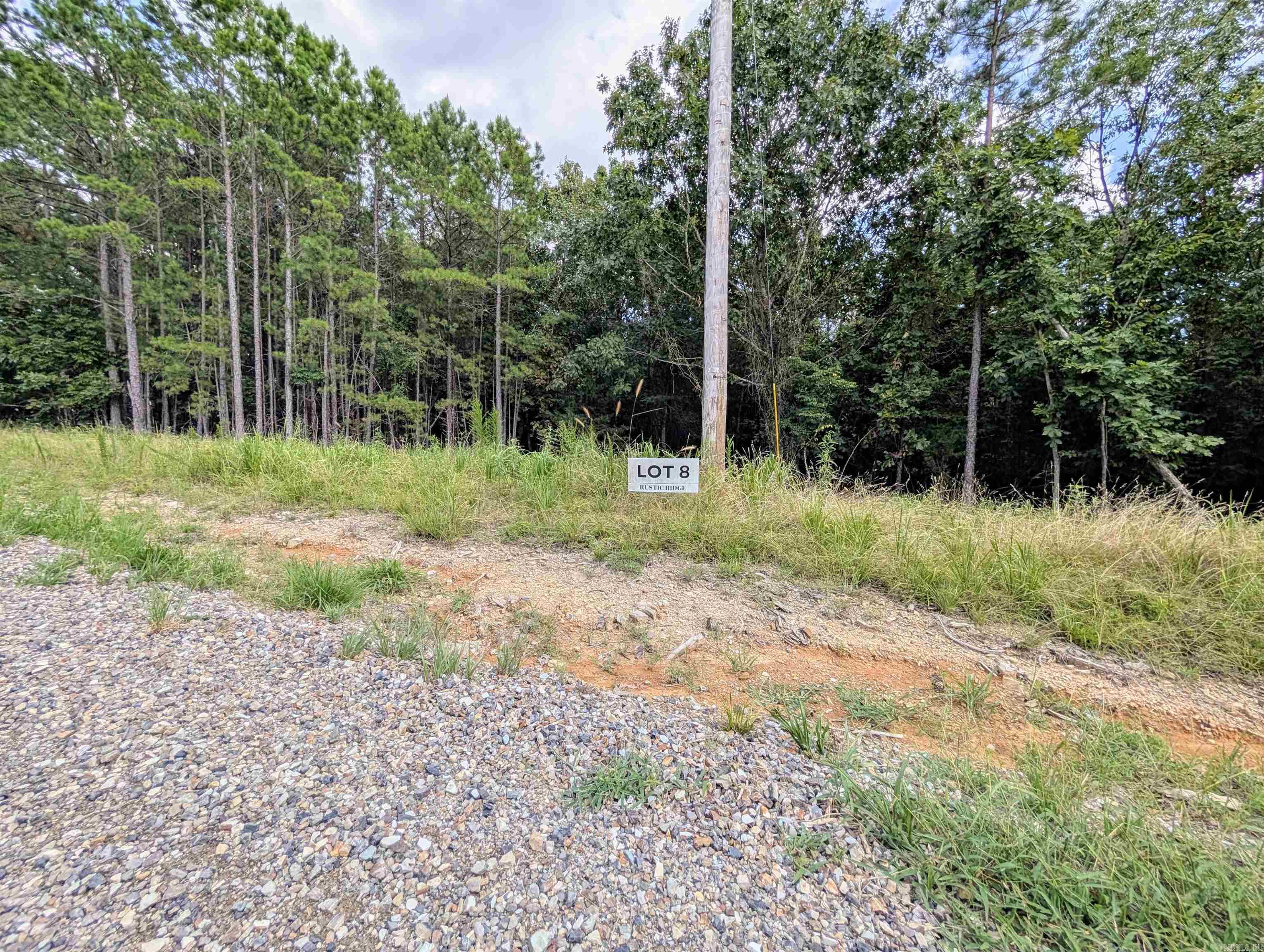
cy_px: 476
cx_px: 632
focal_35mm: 12
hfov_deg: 110.5
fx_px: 439
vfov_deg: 94.6
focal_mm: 2.02
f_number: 1.7
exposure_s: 1/1362
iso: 52
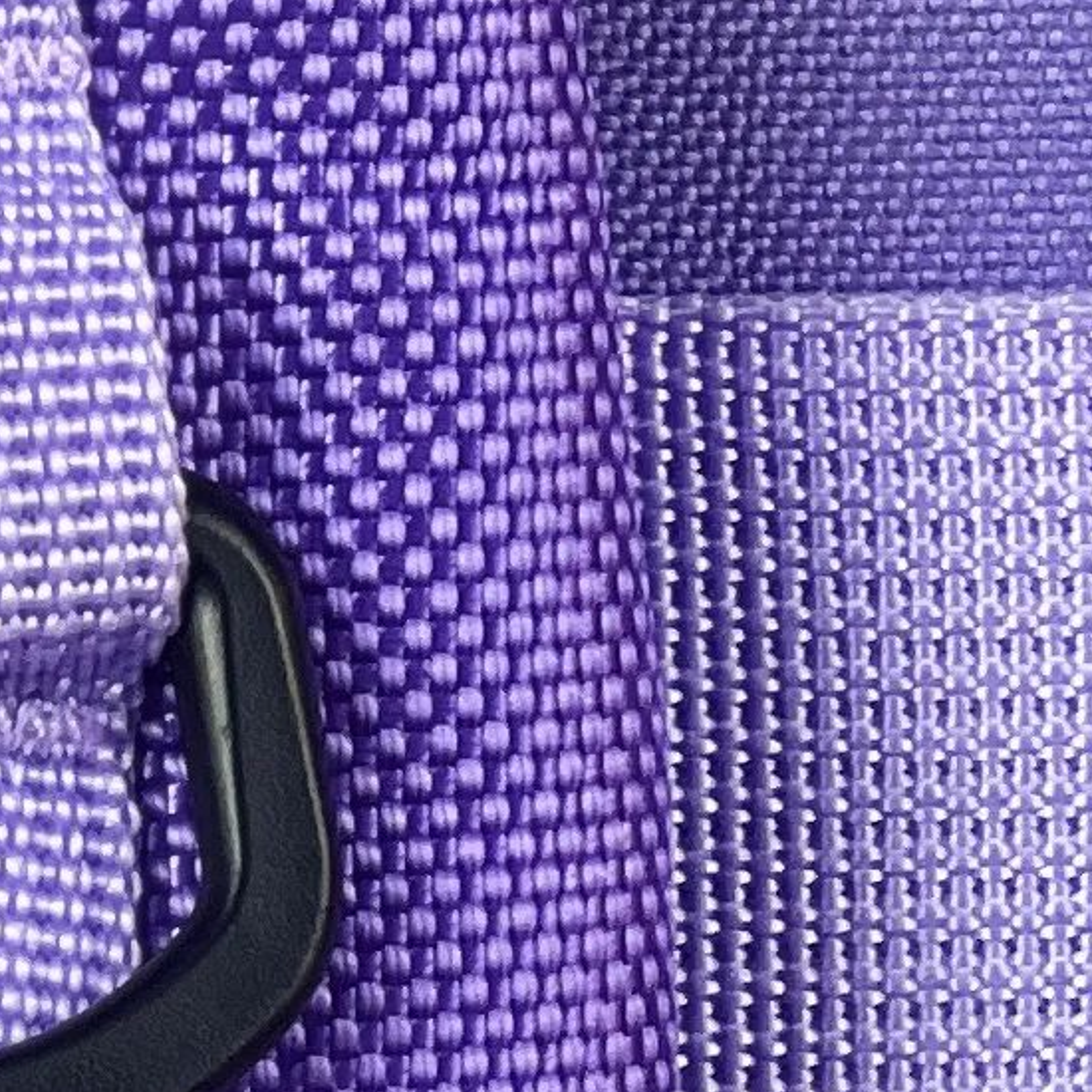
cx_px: 830
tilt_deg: -10.8
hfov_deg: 3.5
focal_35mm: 499
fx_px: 17809
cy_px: 1173
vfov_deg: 3.5
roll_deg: -0.4
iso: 64
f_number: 2.8
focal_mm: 9
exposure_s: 1/100
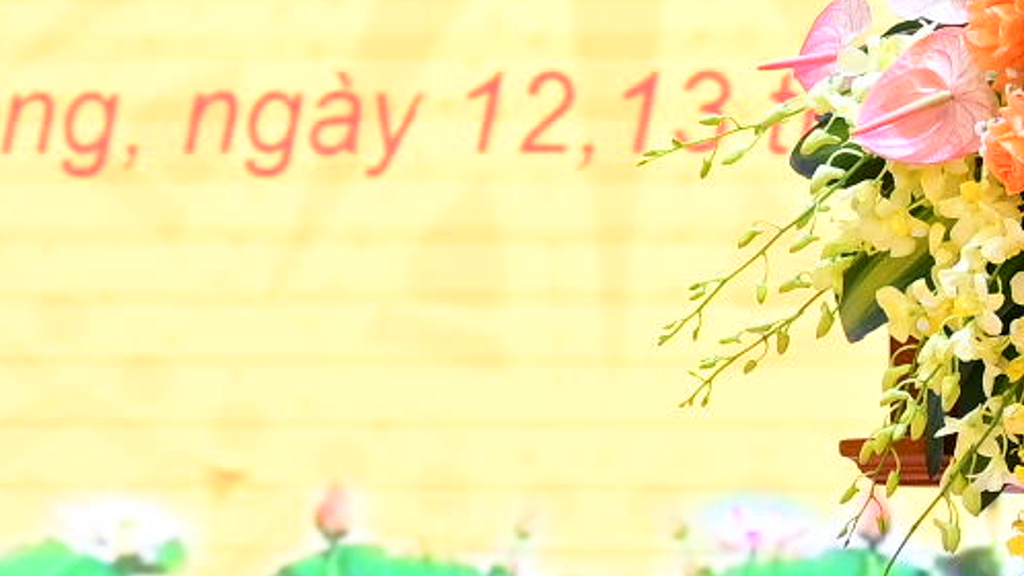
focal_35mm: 337
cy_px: -175
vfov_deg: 3.6
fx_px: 9149
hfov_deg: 6.4
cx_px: -321
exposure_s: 1/100
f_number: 4
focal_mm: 53
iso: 1250
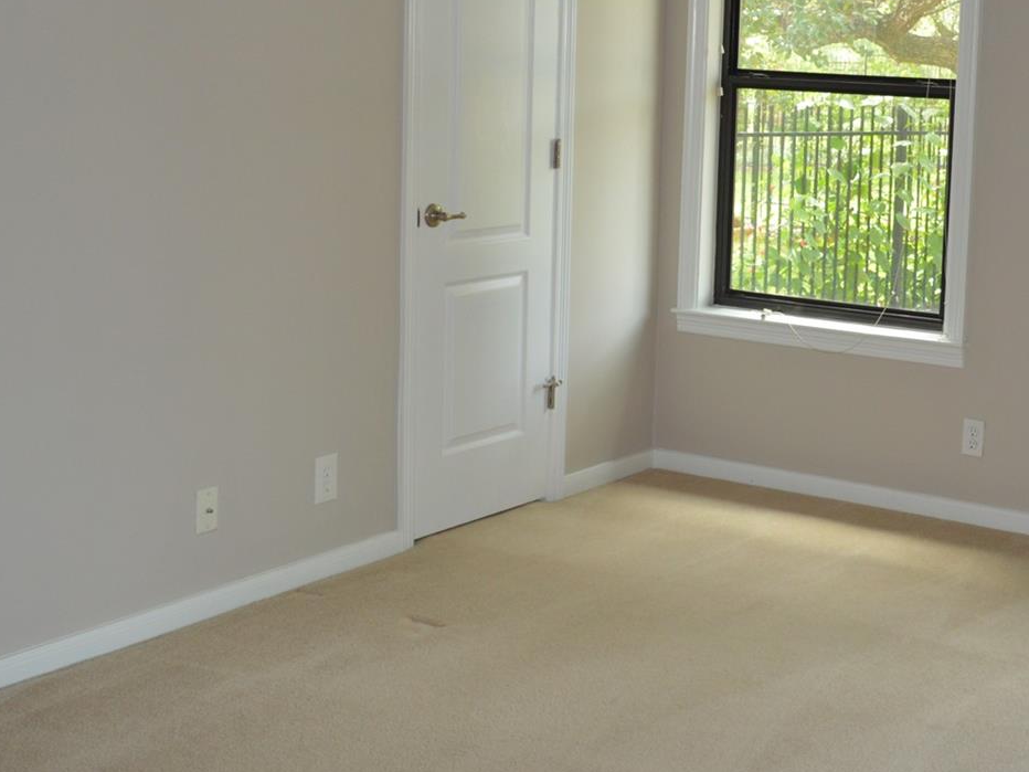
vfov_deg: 25.5
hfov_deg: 33.2
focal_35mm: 57
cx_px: 765
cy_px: 229
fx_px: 1694
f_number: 4
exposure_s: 1/60
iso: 400
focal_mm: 18
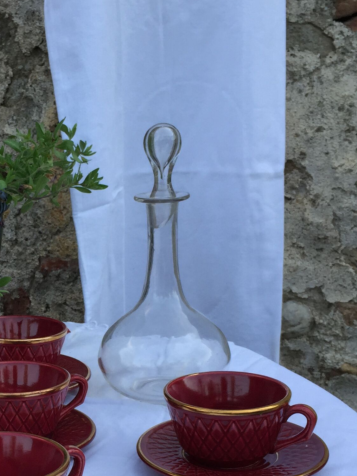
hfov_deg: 22.5
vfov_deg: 30.2
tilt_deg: -18.4
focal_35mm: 63
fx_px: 866
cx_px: 13
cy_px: 360
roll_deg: +2.0
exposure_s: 1/534
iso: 32
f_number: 2.2
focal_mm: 4.15
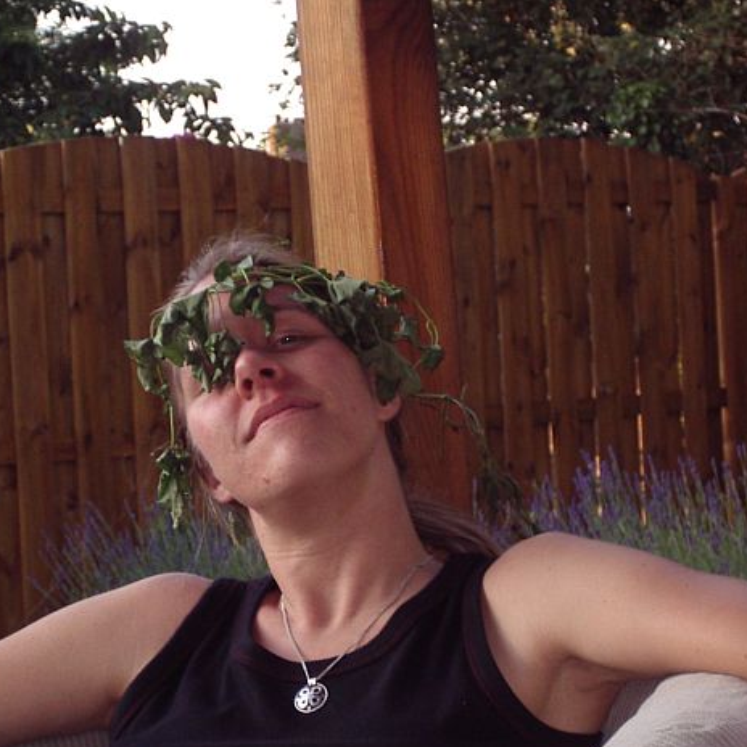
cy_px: 383
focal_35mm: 139
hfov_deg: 12.6
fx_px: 3394
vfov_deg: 12.6
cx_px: 343
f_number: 5
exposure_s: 1/125
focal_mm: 17.4
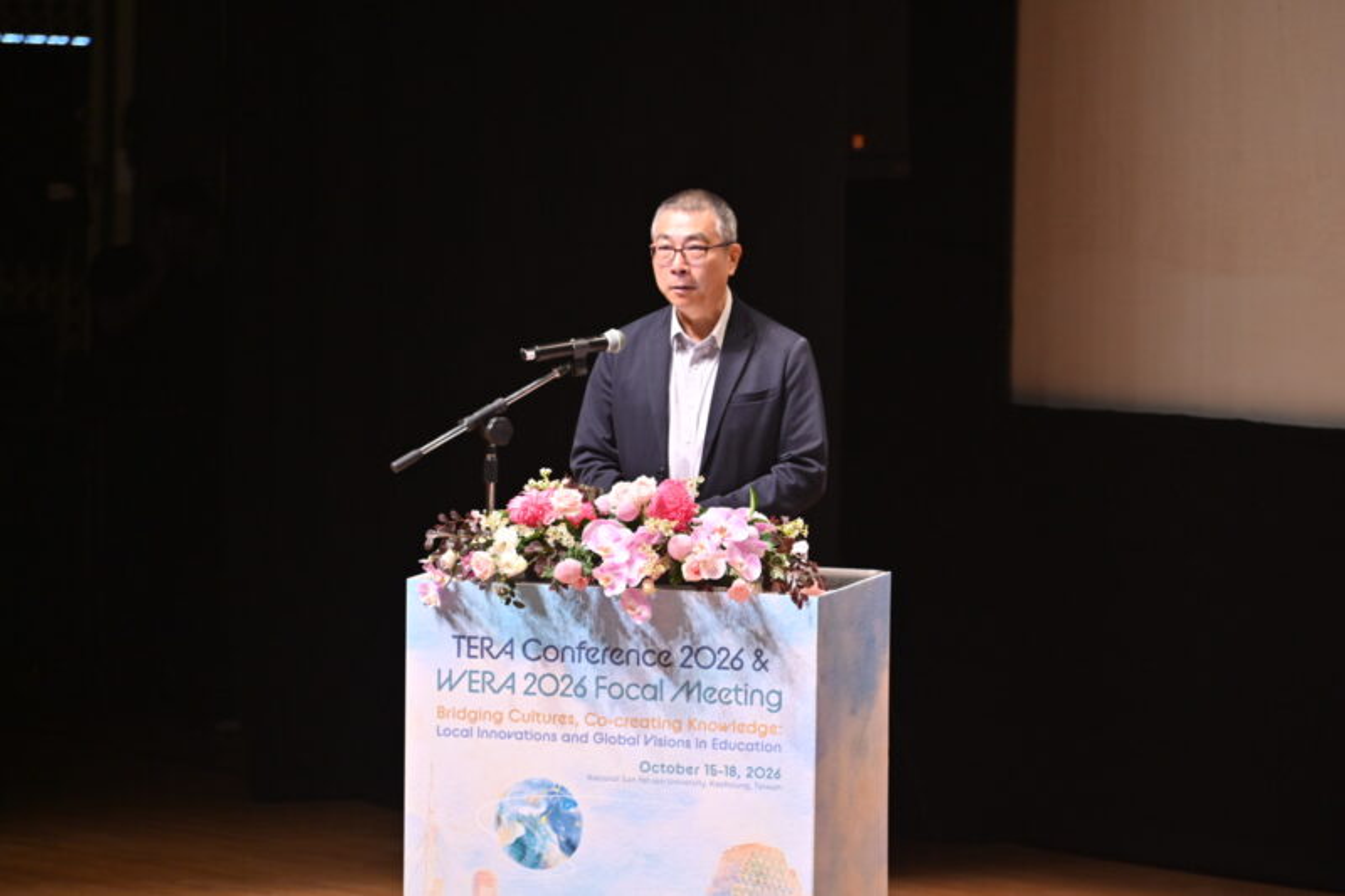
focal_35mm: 230
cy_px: 448
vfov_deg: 6.0
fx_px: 8591
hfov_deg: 9.0
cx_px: 672
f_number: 5.3
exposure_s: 1/125
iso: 1250
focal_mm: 230
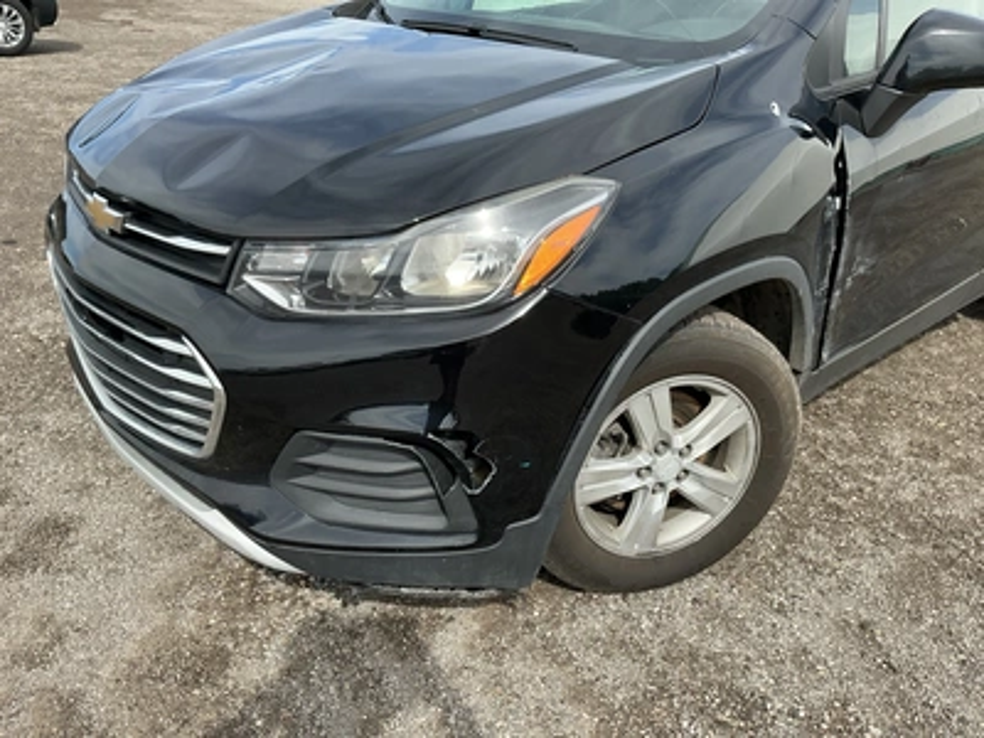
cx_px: 492
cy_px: 369
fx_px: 796
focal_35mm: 28
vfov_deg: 49.7
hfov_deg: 63.4
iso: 25
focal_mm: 3
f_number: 1.8
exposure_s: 1/709
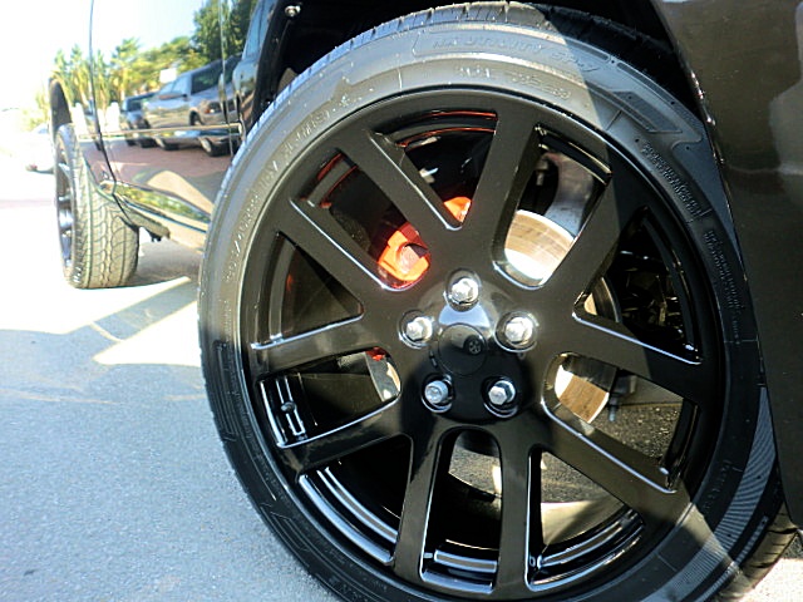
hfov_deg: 58.4
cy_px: 301
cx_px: 402
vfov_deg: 45.4
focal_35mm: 31
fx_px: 719
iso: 64
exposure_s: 1/80
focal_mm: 5.58
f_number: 2.8
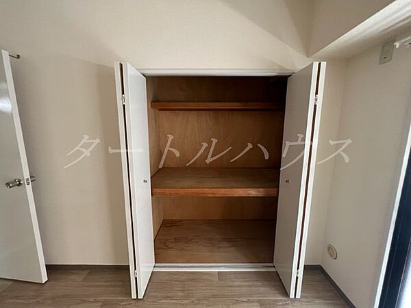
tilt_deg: -9.2
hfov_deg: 106.2
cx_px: 206
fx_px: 154
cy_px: 154
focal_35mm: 13
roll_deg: +0.1
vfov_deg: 89.9
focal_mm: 1.57
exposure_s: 1/60
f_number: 1.8
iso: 320
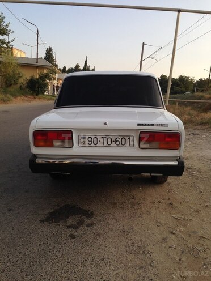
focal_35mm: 33
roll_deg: -5.0
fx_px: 268
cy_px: 140
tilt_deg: -10.2
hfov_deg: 42.9
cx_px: 106
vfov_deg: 55.4
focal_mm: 4.12
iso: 50
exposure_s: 1/497
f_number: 2.4
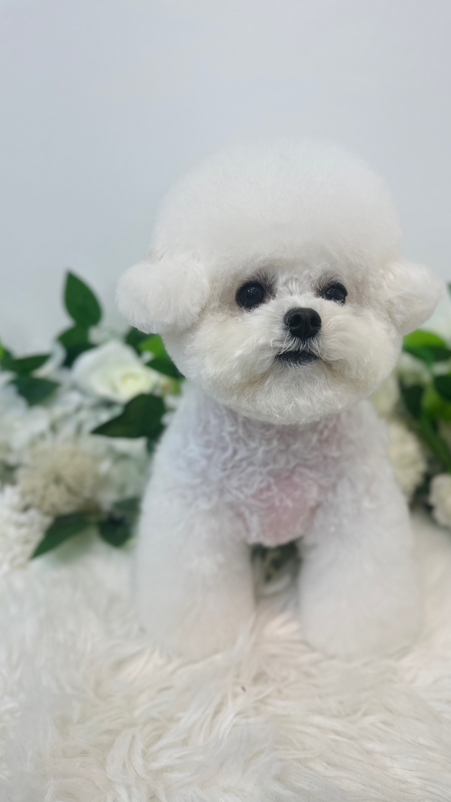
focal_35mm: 27
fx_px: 574
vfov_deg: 69.9
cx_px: 289
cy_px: 405
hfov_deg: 42.5
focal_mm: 6.86
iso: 125
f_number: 1.78
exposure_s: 1/120
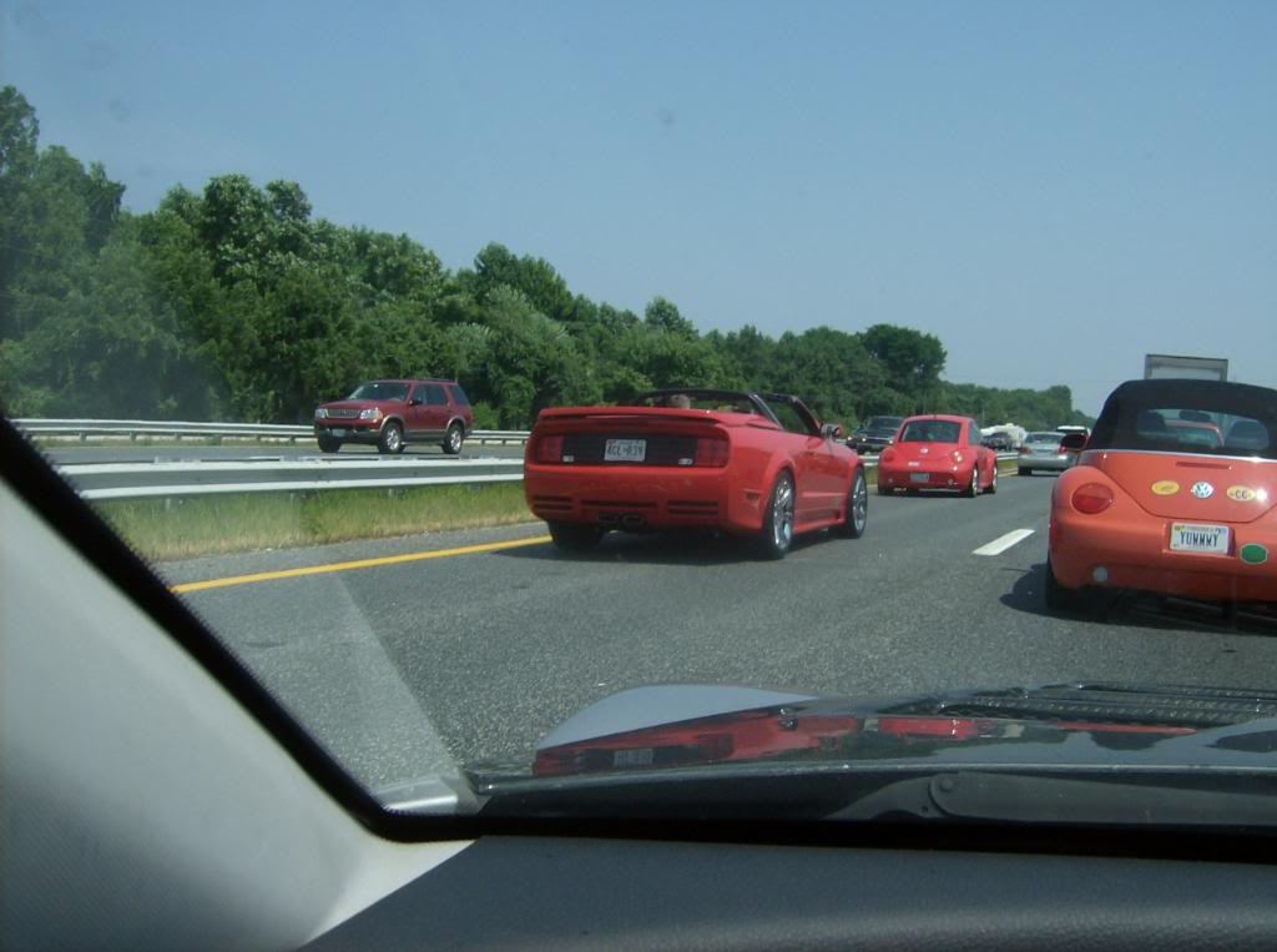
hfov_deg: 51.5
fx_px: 1325
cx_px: 638
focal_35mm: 36
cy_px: 476
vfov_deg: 39.5
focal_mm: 6
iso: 100
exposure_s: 1/682
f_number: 4.7
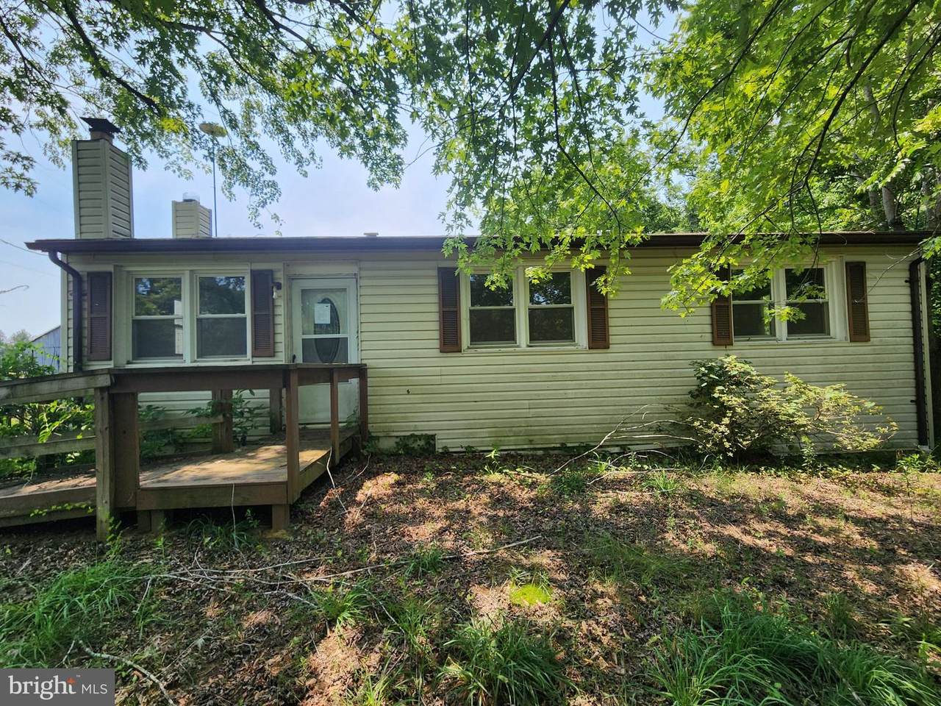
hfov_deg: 106.2
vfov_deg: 89.9
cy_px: 353
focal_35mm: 13
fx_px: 353
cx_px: 470
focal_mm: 2.2
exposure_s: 1/686
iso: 50
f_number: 2.2
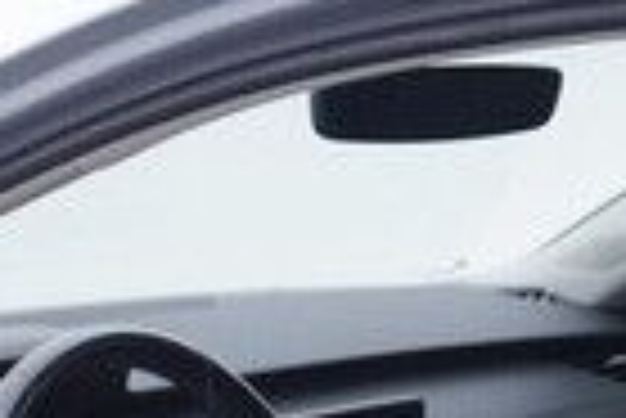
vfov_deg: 9.2
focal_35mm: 142
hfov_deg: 13.6
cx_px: -324
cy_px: 784
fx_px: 2472
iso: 125
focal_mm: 24
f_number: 3.2
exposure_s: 1/50
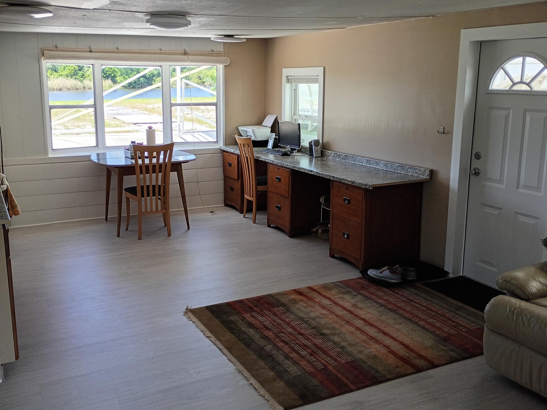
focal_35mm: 35
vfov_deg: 40.7
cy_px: 195
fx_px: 553
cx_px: 245
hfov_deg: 52.5
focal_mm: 4.27
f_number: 1.8
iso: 120
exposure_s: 1/120
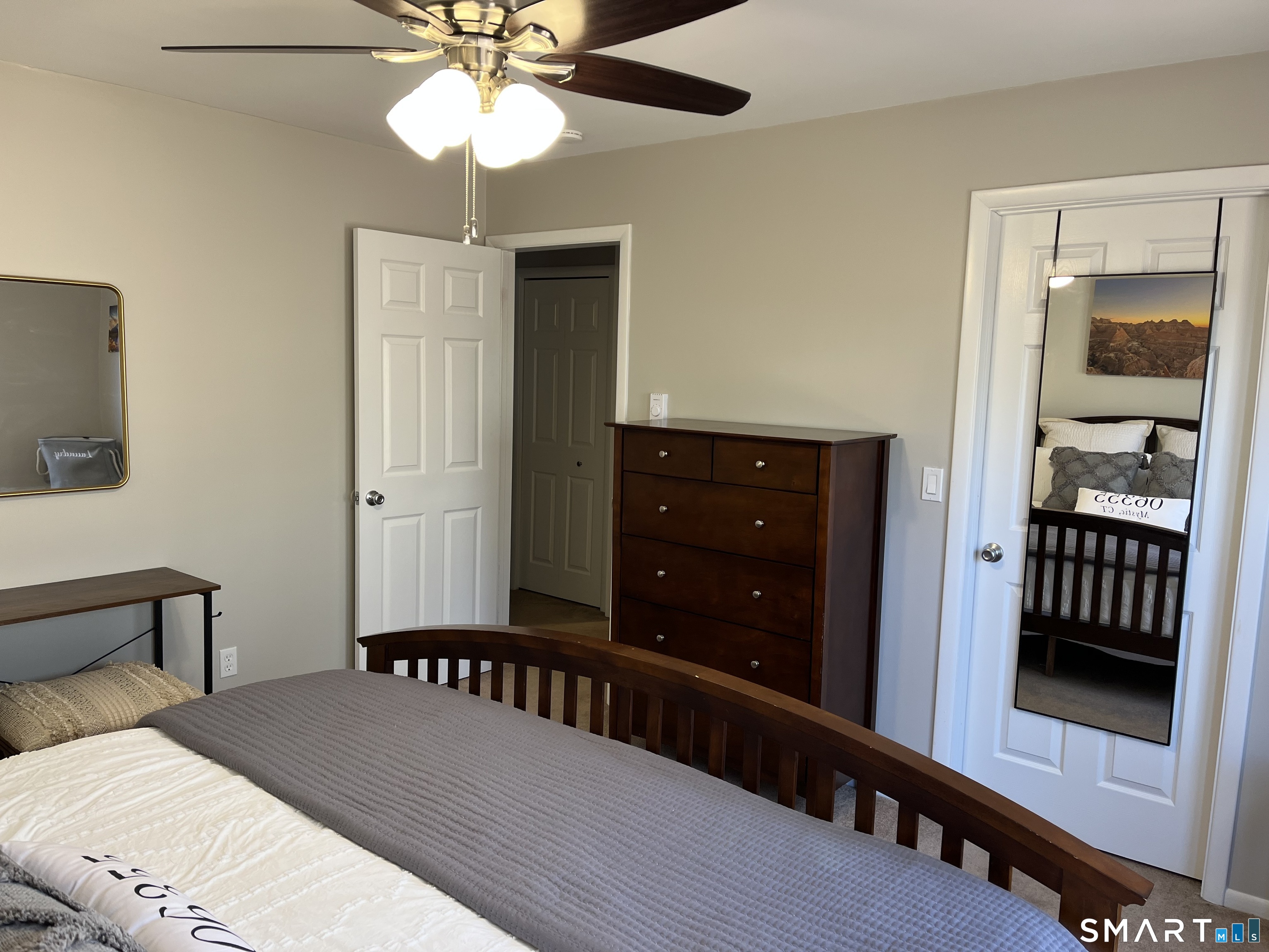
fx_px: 953
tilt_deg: -7.7
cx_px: 634
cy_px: 476
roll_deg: -2.0
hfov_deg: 67.3
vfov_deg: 53.1
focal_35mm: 26
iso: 64
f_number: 1.6
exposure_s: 1/60
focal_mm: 5.1
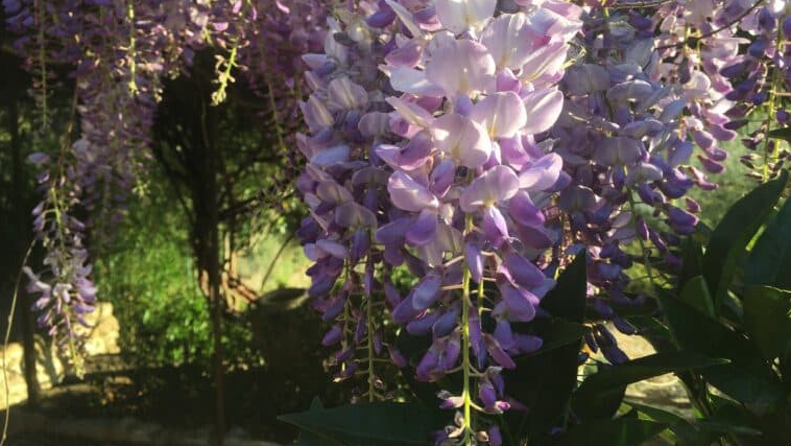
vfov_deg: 36.3
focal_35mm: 32
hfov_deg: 61.0
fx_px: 671
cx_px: 393
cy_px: 148
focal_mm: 4.15
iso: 25
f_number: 2.2
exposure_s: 1/275
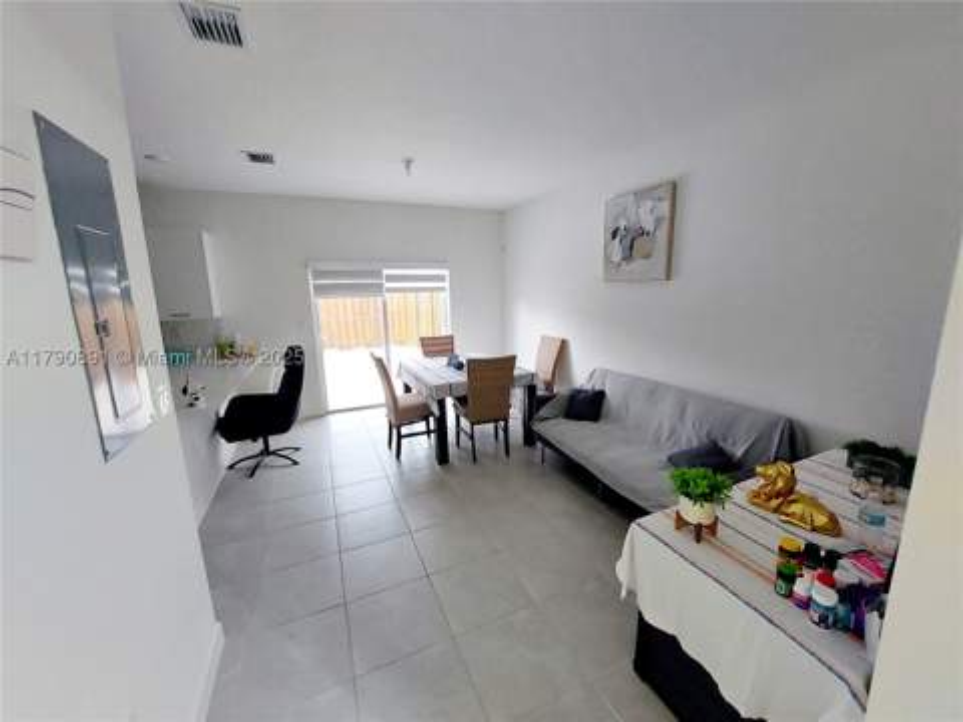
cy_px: 361
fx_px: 362
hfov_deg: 106.2
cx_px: 482
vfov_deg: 89.9
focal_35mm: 13
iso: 250
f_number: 2.2
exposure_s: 1/60.2
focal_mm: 1.74
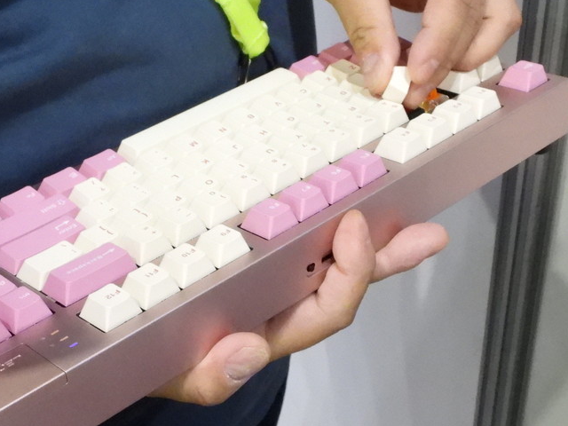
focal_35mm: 48
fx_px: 788
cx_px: 208
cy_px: 201
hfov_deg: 39.4
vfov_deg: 30.3
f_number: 4
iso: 1600
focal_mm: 5.4
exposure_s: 1/160
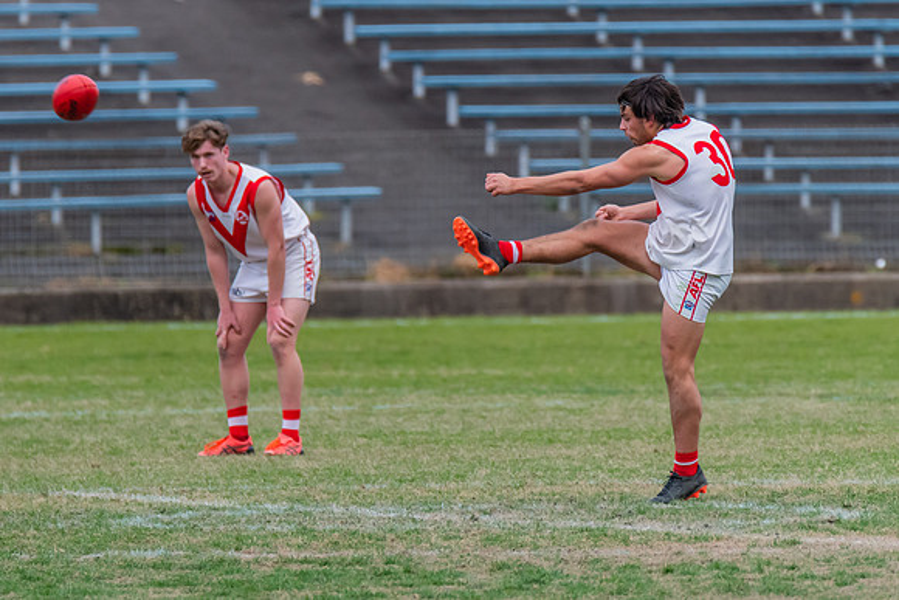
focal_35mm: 954
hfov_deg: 2.2
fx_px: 23820
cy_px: 257
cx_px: 427
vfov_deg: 1.4
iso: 1250
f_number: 6.3
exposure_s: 1/1600
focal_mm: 600
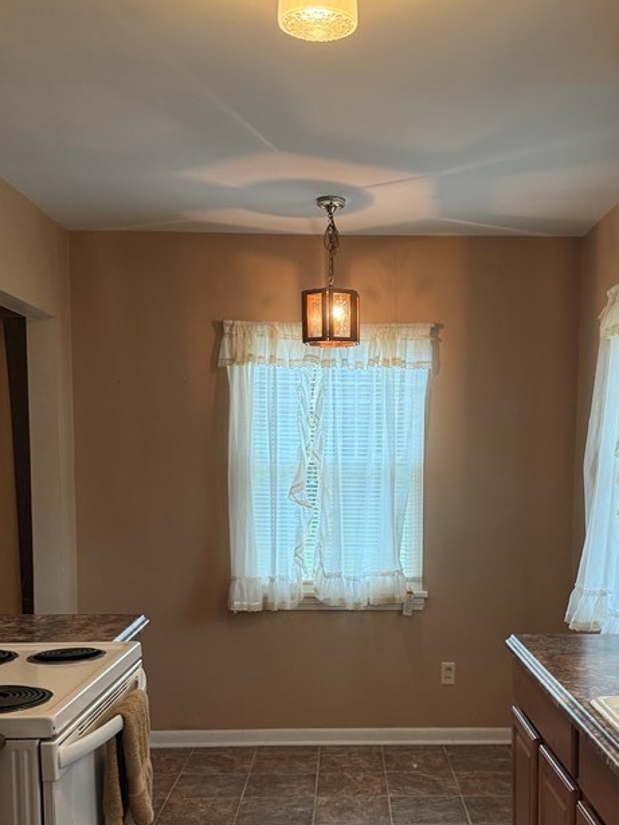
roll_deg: -1.1
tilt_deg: -5.3
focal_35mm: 40
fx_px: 953
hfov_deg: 35.8
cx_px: 387
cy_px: 533
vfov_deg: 46.2
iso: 200
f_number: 1.78
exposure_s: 1/60
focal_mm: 6.76
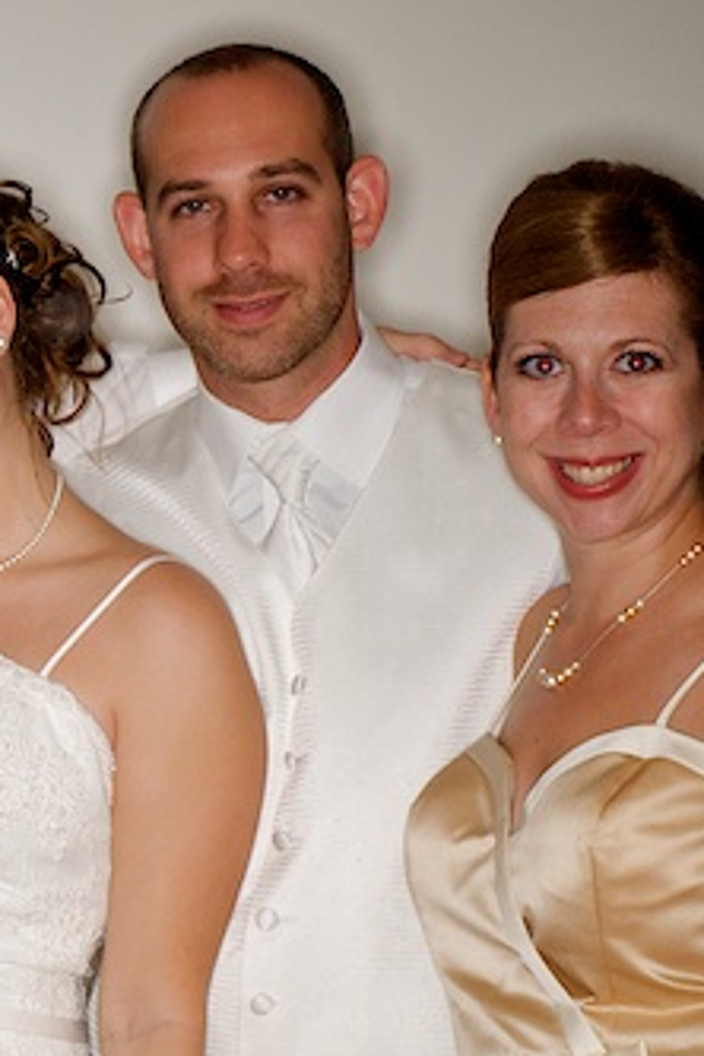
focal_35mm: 162
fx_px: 4752
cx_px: -384
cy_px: 726
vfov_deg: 12.7
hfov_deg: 8.3
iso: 200
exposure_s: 1/250
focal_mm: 40
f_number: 16
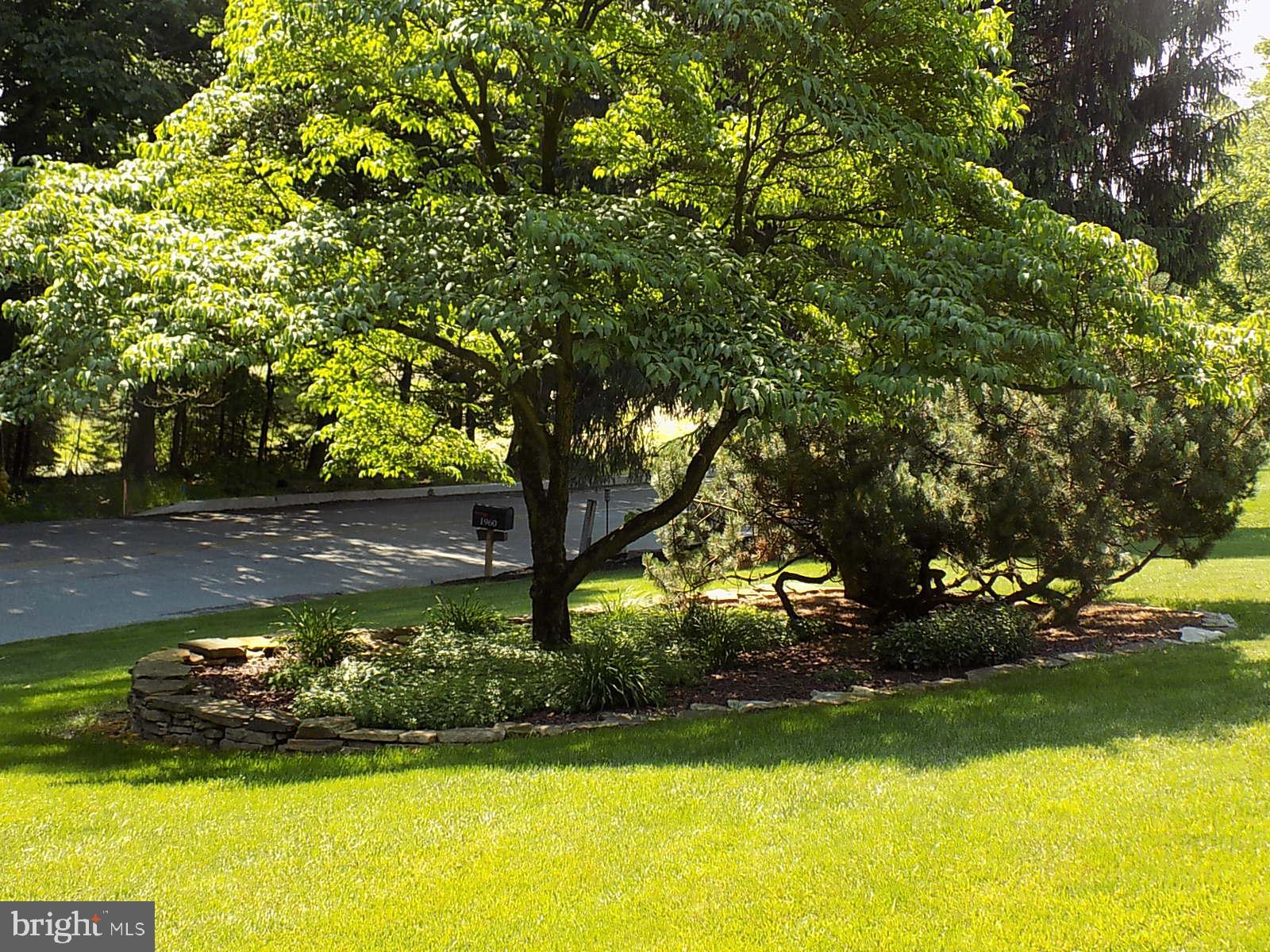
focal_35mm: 52
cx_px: 635
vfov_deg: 28.0
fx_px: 1908
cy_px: 476
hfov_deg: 36.8
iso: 80
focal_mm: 9.3
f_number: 3.9
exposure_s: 1/125
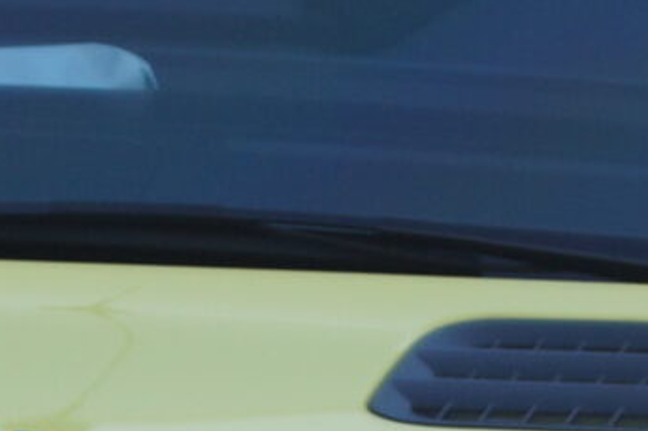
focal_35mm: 615
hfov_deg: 3.3
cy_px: 1333
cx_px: -251
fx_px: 11059
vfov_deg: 2.2
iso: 160
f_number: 5.6
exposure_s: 1/160
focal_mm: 55
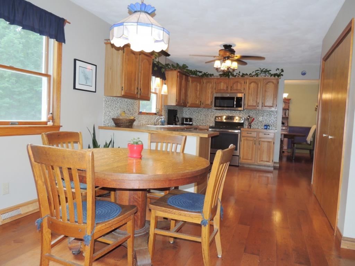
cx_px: 178
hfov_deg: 71.6
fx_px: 246
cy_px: 133
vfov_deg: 56.8
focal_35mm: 24
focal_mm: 4.3
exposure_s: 1/30
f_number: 3
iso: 200
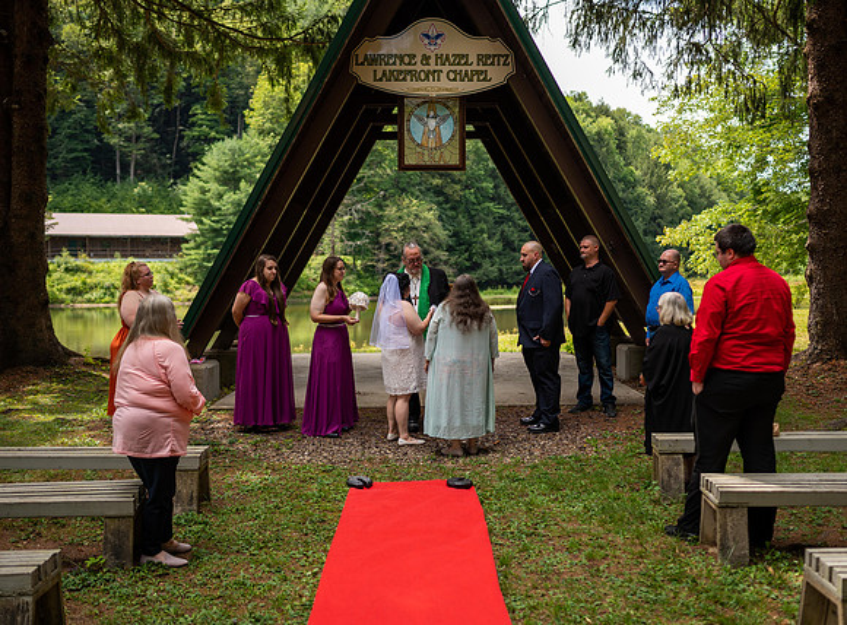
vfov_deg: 37.3
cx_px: 426
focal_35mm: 38
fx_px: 926
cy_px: 313
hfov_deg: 49.2
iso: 80
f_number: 2
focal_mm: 35
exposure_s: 1/1000
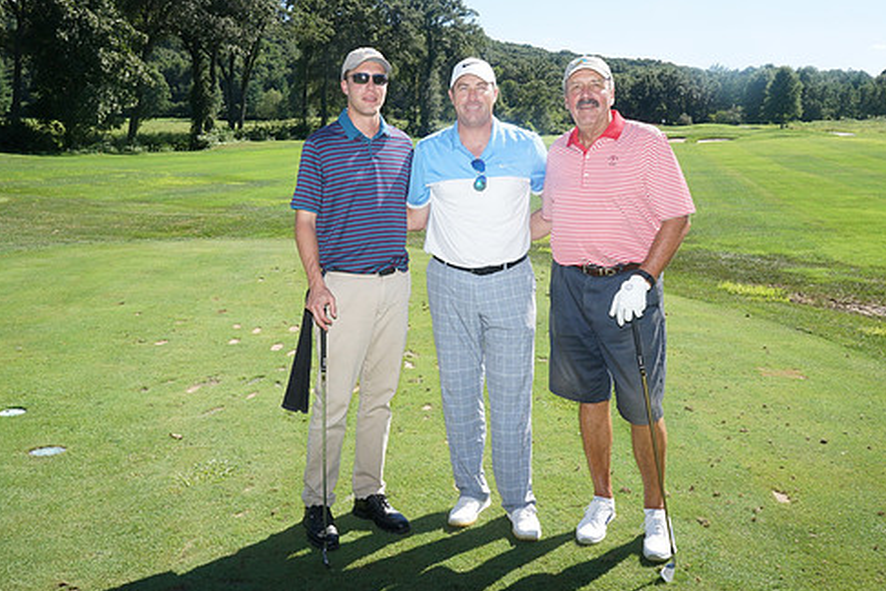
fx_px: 911
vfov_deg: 35.8
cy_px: 245
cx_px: 448
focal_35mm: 37
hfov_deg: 51.9
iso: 800
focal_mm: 31
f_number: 18
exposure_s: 1/200
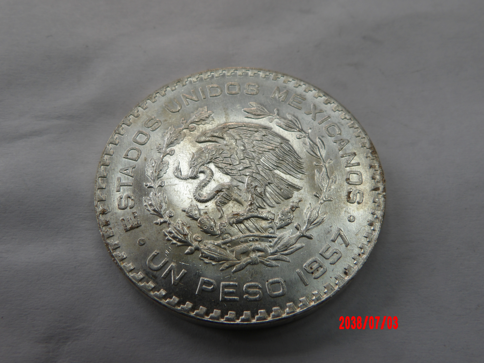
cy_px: 182
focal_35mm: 34
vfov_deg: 41.8
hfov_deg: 54.0
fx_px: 475
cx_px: 242
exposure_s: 1/94
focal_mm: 6.2
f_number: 4.5
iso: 100
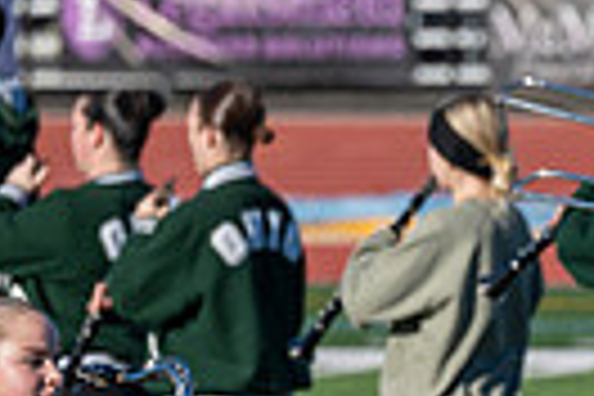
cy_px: 479
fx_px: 14502
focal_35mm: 879
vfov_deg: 1.6
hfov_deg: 2.3
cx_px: 1125
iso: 160
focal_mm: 200
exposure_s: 1/2000
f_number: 4
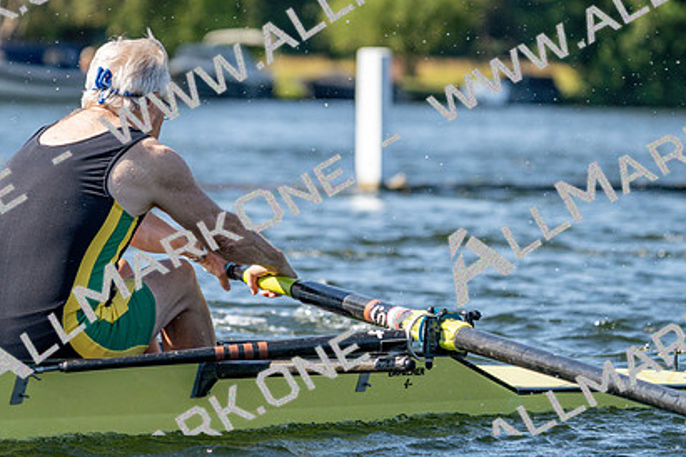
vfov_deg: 3.9
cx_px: 305
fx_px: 6669
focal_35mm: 350
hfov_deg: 5.9
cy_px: 149
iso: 400
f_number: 6.3
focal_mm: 248
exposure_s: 1/1600
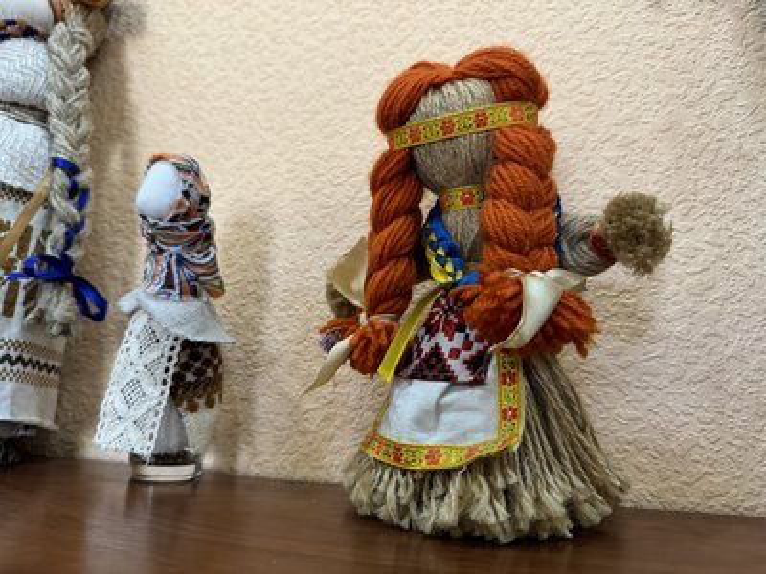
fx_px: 531
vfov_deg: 56.8
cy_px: 287
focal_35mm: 24
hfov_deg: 71.6
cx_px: 383
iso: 400
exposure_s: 1/60
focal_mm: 6.86
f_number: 1.78
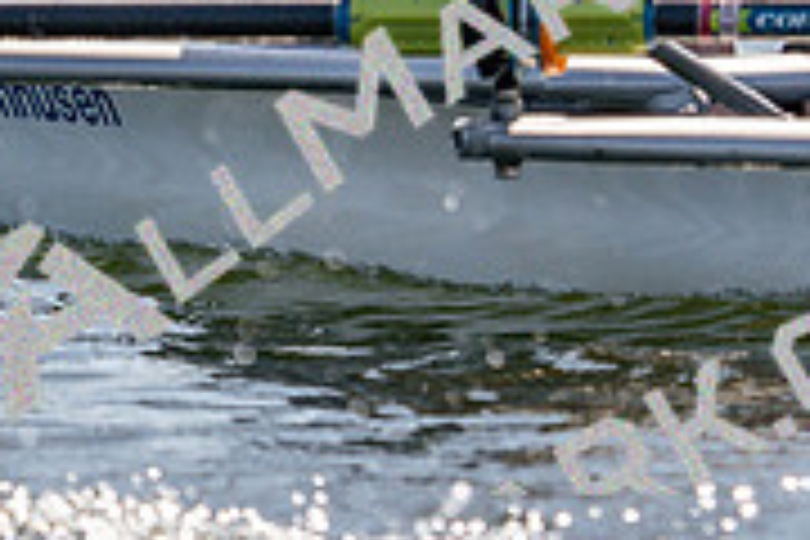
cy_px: -277
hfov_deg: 2.2
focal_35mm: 942
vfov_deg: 1.5
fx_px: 21193
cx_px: 904
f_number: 5.6
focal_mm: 293
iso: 250
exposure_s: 1/2000
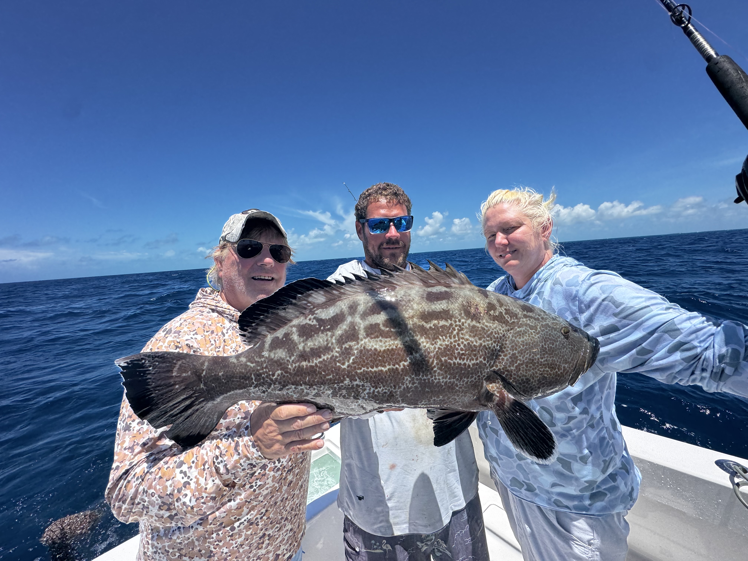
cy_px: 280
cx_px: 374
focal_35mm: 14
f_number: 2.2
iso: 50
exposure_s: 1/1299
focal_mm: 2.22
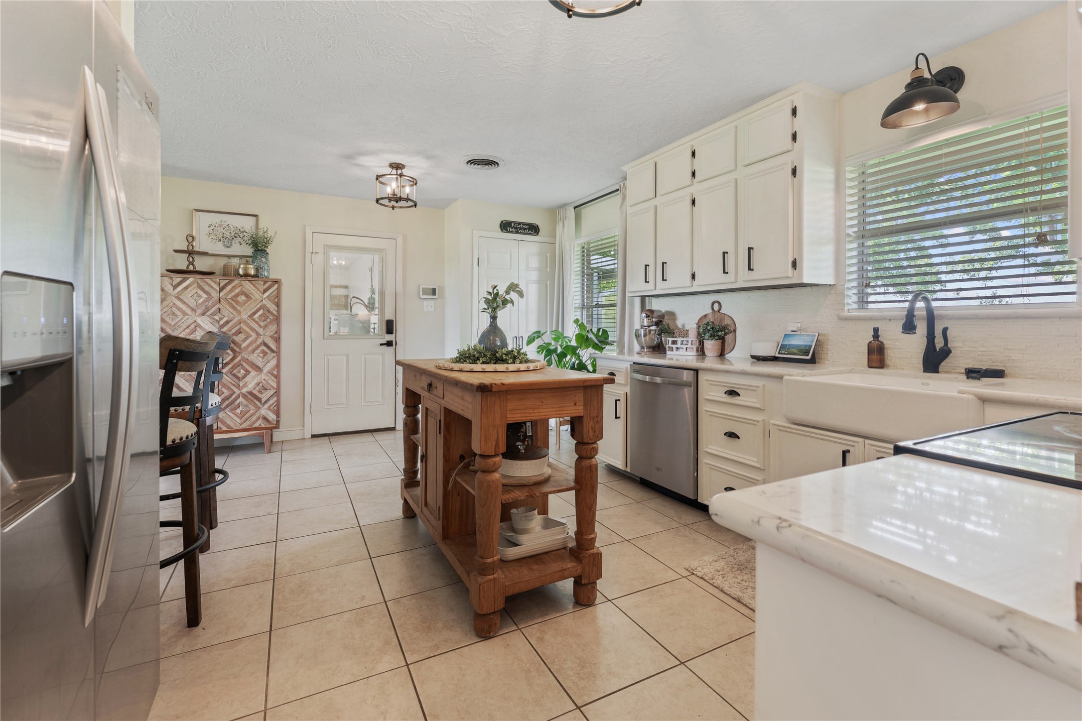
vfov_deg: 75.9
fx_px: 463
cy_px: 360
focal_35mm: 15
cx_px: 541
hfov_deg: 98.9
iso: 100
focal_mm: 15.4
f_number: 8
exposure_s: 4
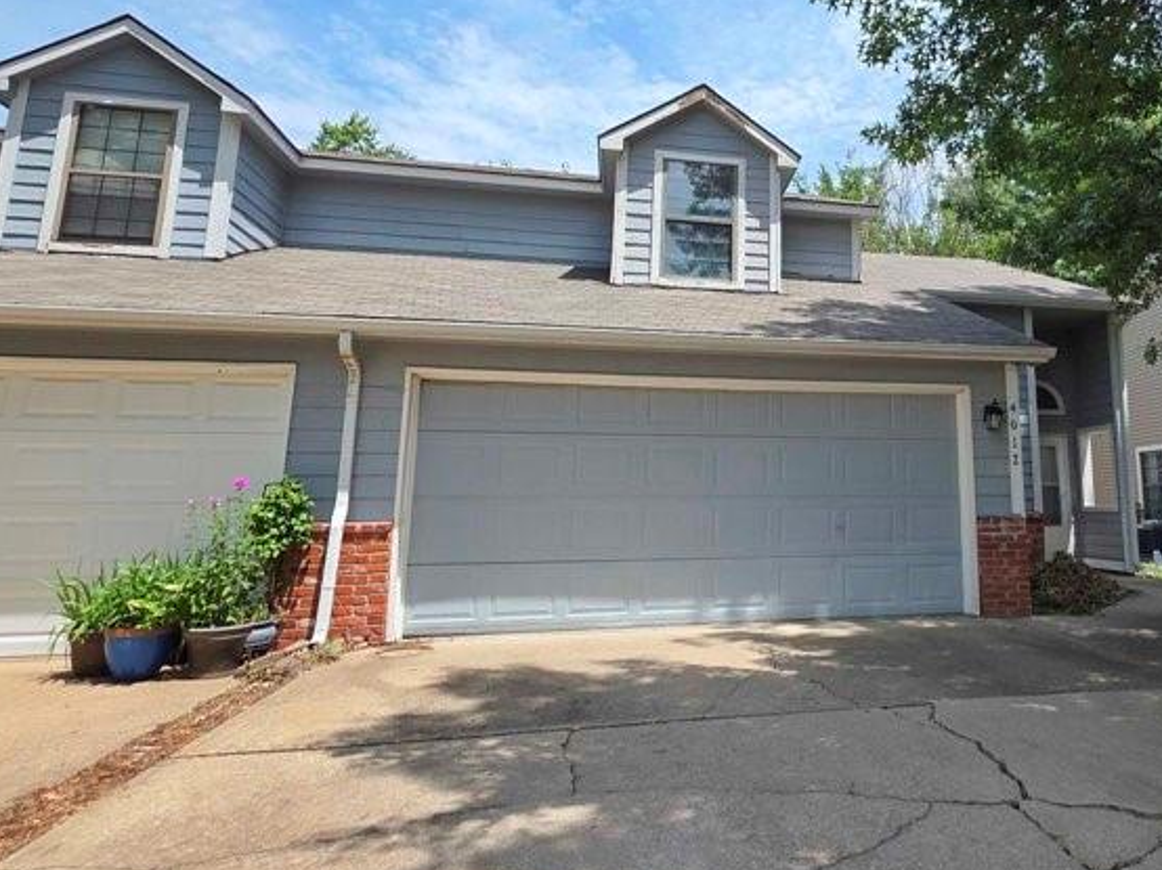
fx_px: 772
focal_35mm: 23
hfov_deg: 70.0
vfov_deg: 58.5
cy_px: 360
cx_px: 841
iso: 40
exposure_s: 1/1550
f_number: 1.9
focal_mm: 2.2
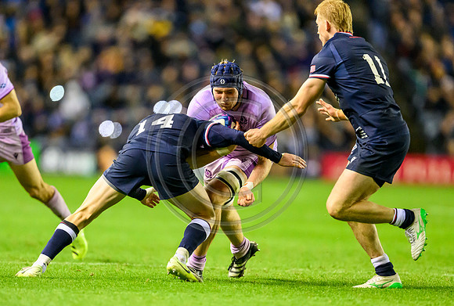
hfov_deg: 3.9
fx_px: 6750
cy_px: 202
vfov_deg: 2.6
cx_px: 230
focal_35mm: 533
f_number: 2.8
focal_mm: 400
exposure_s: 1/1600
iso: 10000
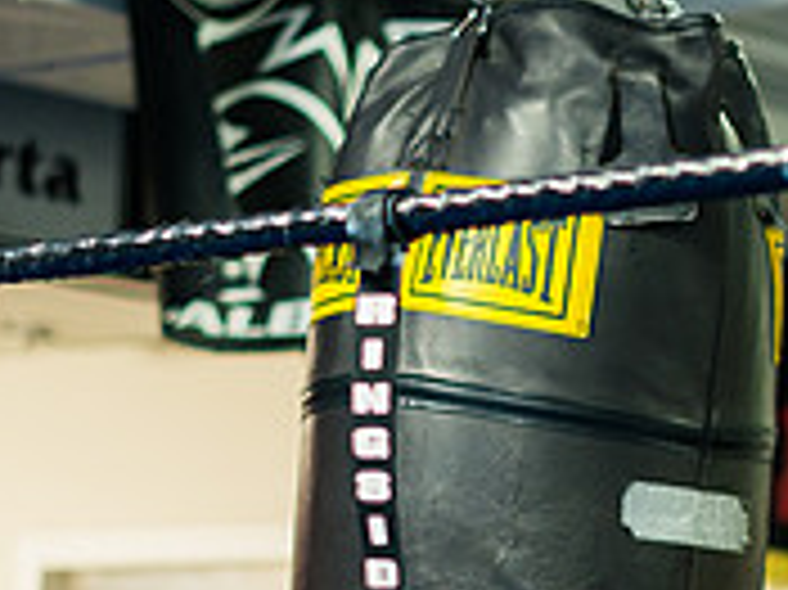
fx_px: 3981
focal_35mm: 175
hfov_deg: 11.3
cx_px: 641
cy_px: 547
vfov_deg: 8.4
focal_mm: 50
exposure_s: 1/400
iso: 1600
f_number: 1.8
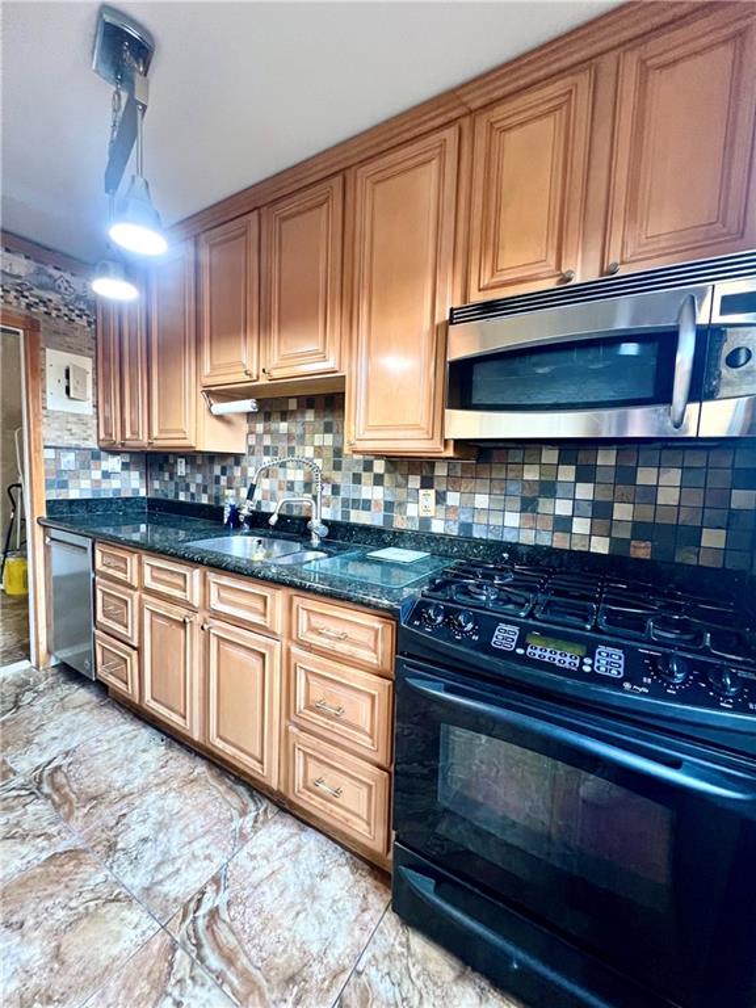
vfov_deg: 106.2
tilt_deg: -4.5
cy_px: 504
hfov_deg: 89.9
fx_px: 379
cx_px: 378
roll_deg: -1.6
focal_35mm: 13
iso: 320
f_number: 1.8
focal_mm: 1.57
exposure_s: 1/60
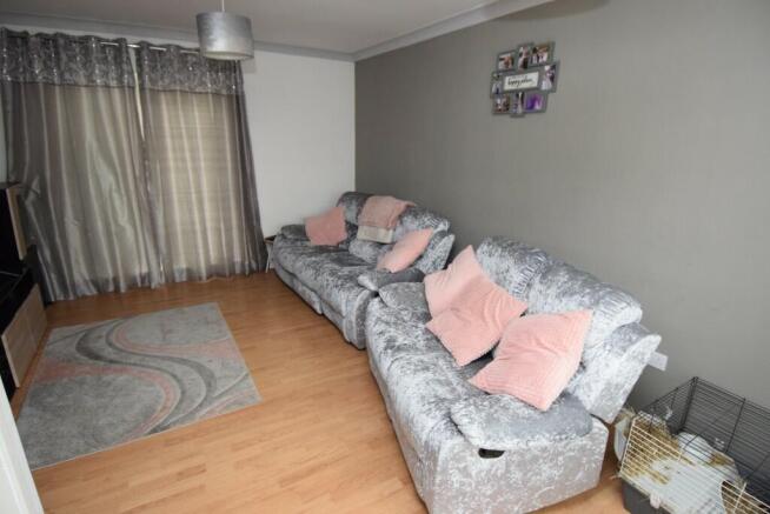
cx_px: 385
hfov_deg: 90.0
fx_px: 385
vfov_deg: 67.5
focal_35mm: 18
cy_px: 257
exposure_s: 1/60
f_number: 4
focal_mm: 12
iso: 1800
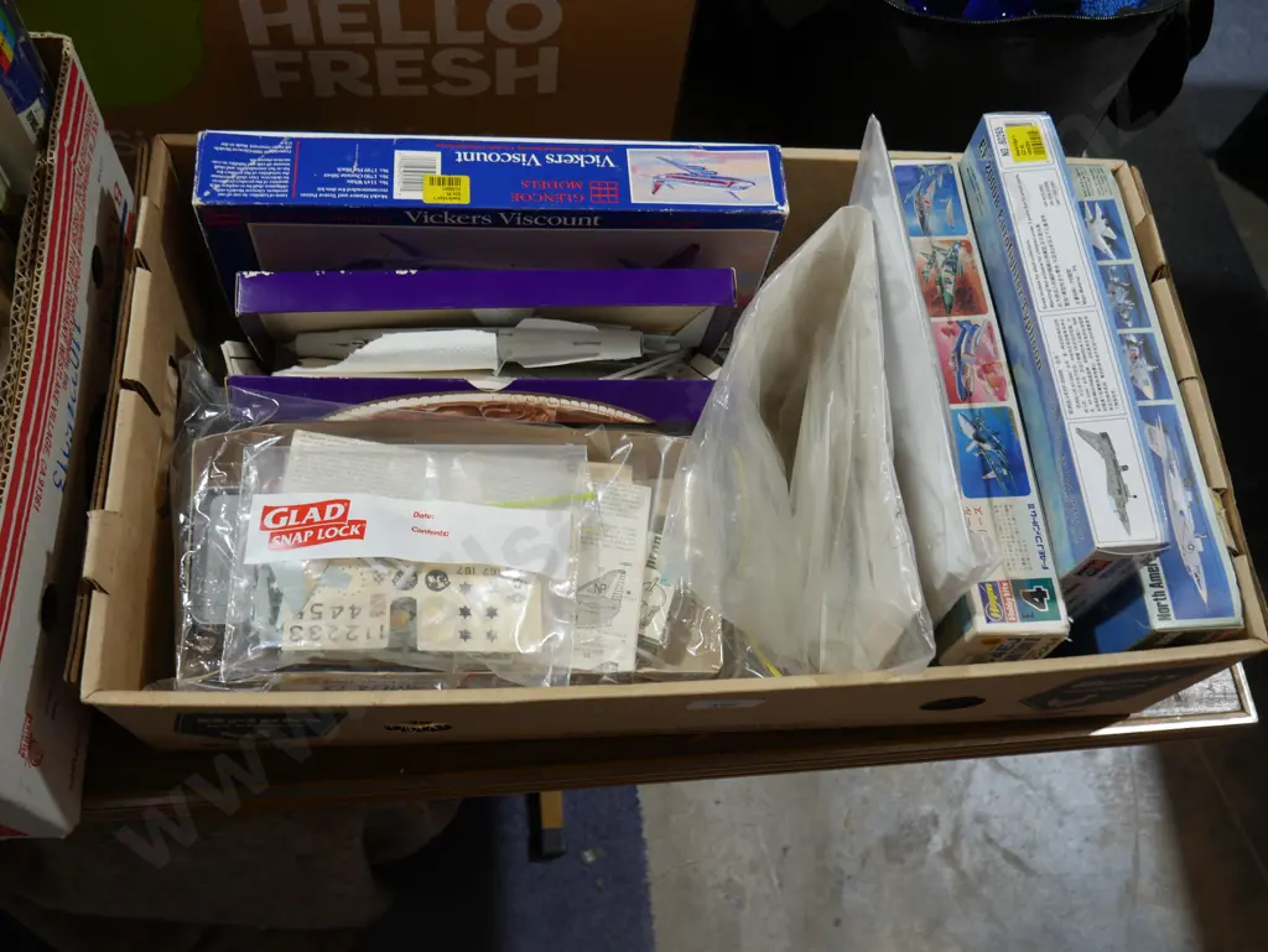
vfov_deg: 44.2
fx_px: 1173
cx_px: 634
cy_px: 476
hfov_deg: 56.8
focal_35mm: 32
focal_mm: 16
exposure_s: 1/60
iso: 200
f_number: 4
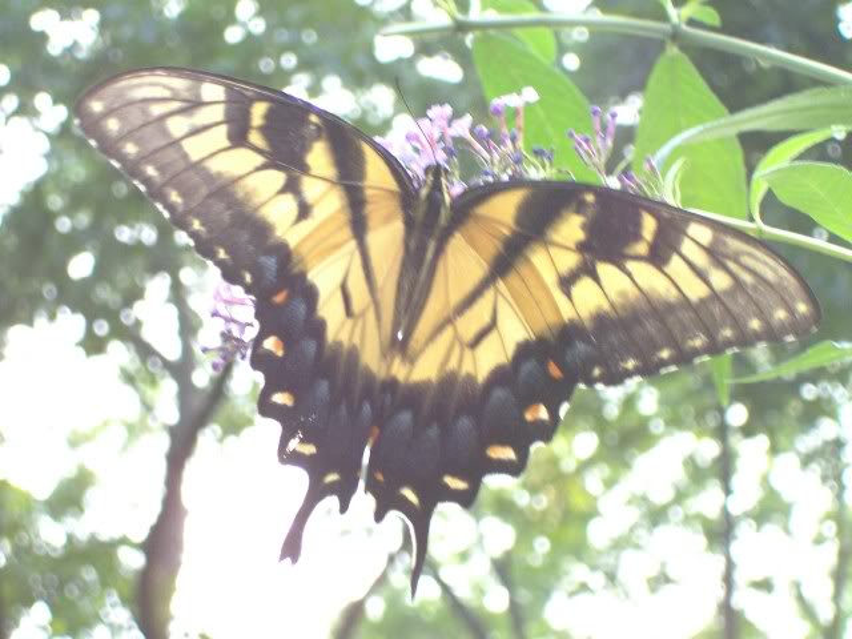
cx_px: 426
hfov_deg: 19.3
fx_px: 2511
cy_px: 320
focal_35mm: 102
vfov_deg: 14.5
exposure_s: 1/90
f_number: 4.6
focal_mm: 16.8
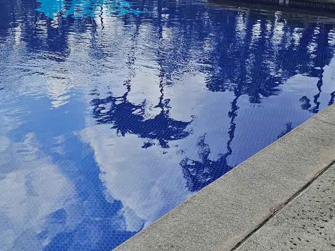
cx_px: 65
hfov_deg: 33.9
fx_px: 532
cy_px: 62
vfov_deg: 26.2
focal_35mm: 55
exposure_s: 1/864
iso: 10
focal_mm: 6.3
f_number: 1.7
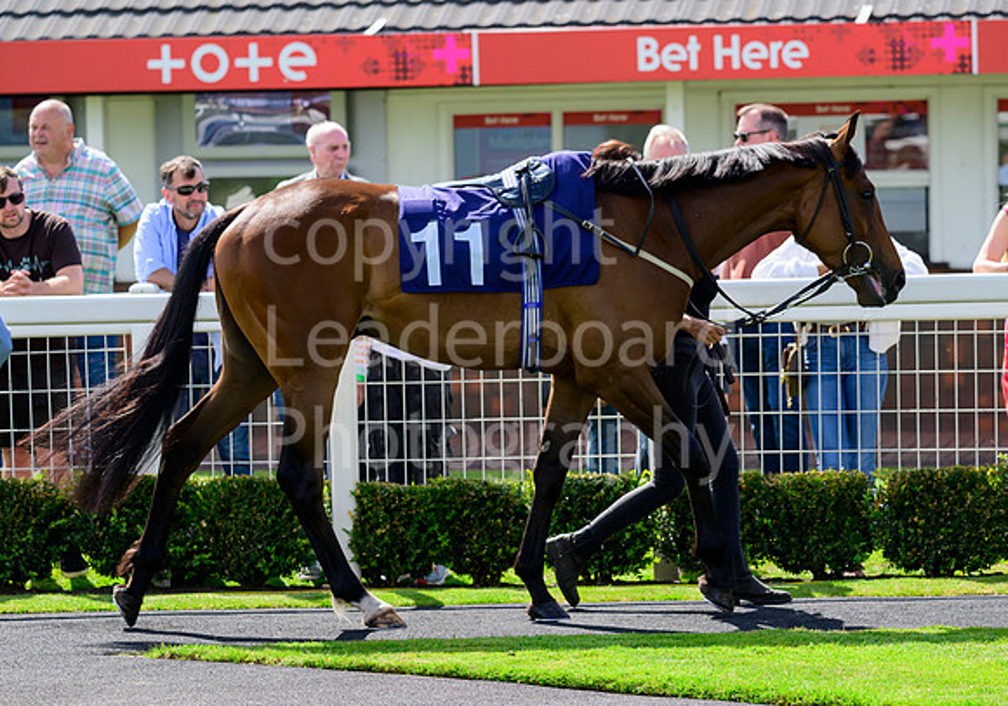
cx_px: 507
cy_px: 341
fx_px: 5860
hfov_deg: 9.8
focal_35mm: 206
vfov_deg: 6.9
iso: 800
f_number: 5.6
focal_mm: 170
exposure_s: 1/2000
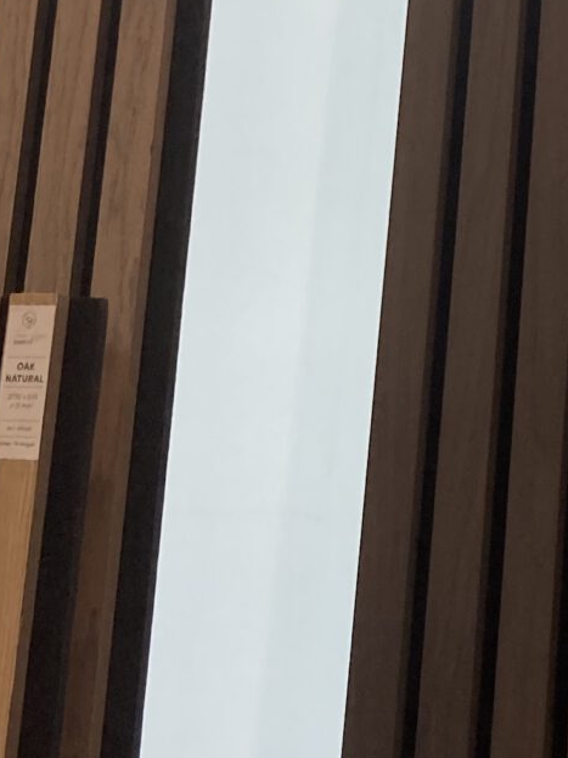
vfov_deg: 16.3
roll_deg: -5.3
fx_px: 2517
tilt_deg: +19.8
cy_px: -189
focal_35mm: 115
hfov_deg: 12.8
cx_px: 473
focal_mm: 3.99
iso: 40
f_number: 1.8
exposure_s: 1/120
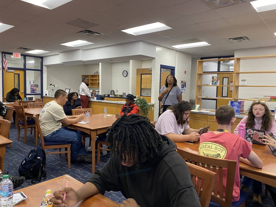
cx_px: 138
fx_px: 207
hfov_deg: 67.3
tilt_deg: -4.4
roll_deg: +1.1
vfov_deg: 53.1
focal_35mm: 26
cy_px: 104
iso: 100
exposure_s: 1/60
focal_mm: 4.25
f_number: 1.8
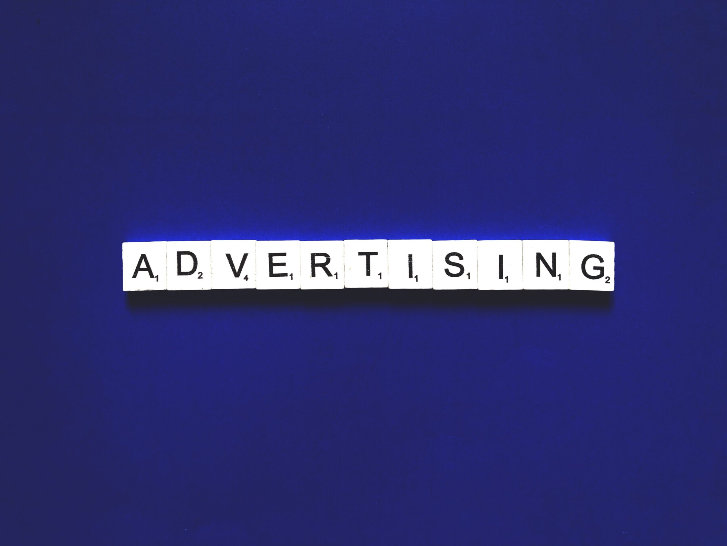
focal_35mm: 28
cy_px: 273
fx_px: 588
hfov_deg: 63.4
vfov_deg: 49.7
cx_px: 364
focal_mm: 3.99
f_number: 1.8
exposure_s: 1/15
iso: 50
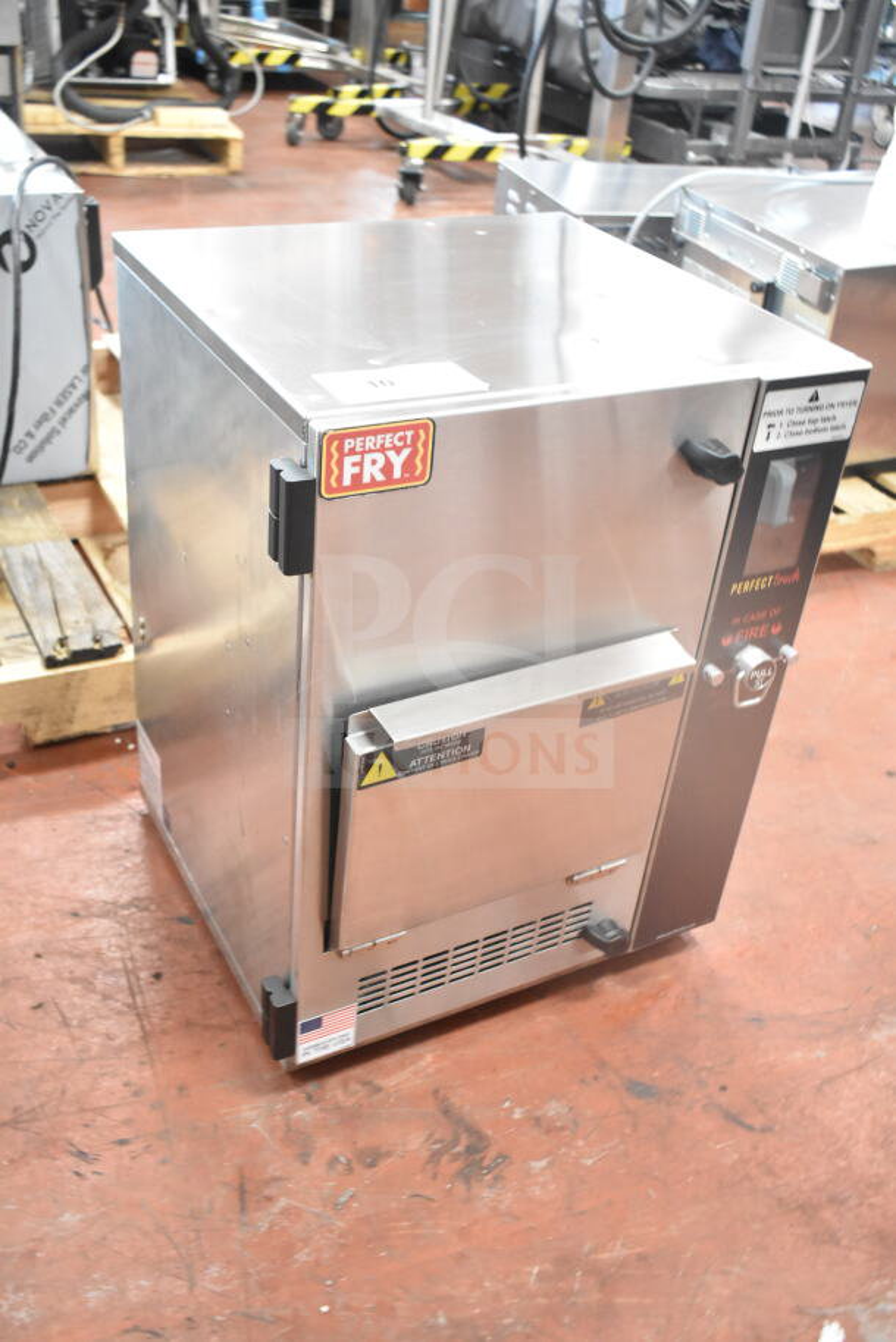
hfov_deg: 38.4
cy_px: 671
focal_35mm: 34
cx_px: 448
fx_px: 1287
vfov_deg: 55.1
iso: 4000
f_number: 3.8
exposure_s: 1/40
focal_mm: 23
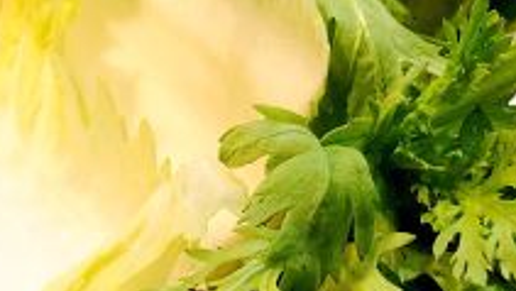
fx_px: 1383
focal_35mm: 101
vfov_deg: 12.0
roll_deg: +0.6
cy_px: 92
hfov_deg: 20.9
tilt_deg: -37.0
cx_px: 95
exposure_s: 1/25
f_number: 1.8
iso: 40
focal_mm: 3.99
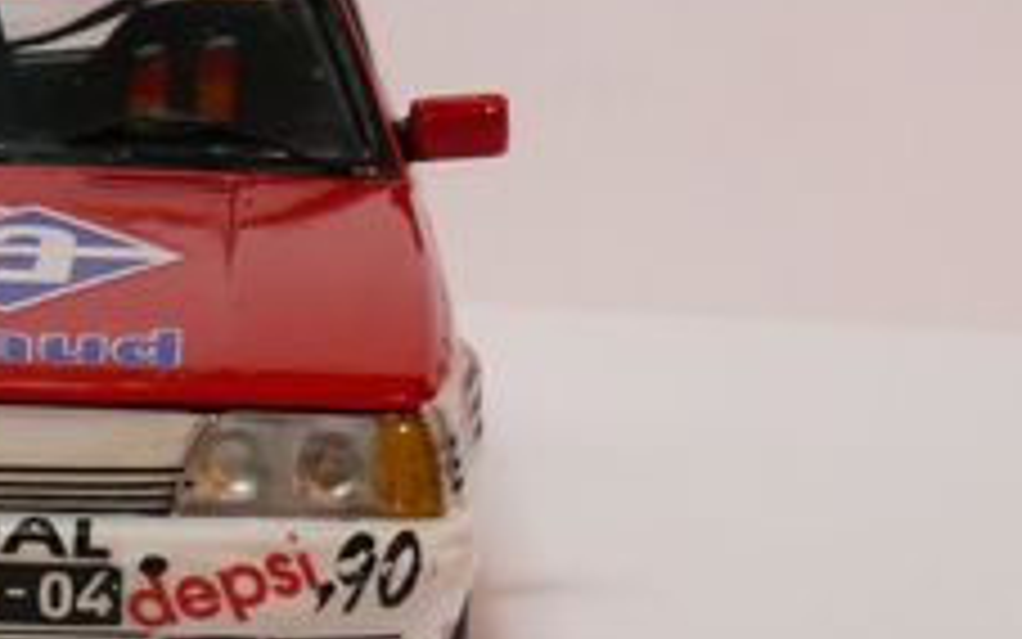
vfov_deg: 10.0
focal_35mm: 131
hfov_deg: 15.8
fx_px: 3650
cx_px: 113
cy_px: 572
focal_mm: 7.4
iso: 100
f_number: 5
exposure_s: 1/15
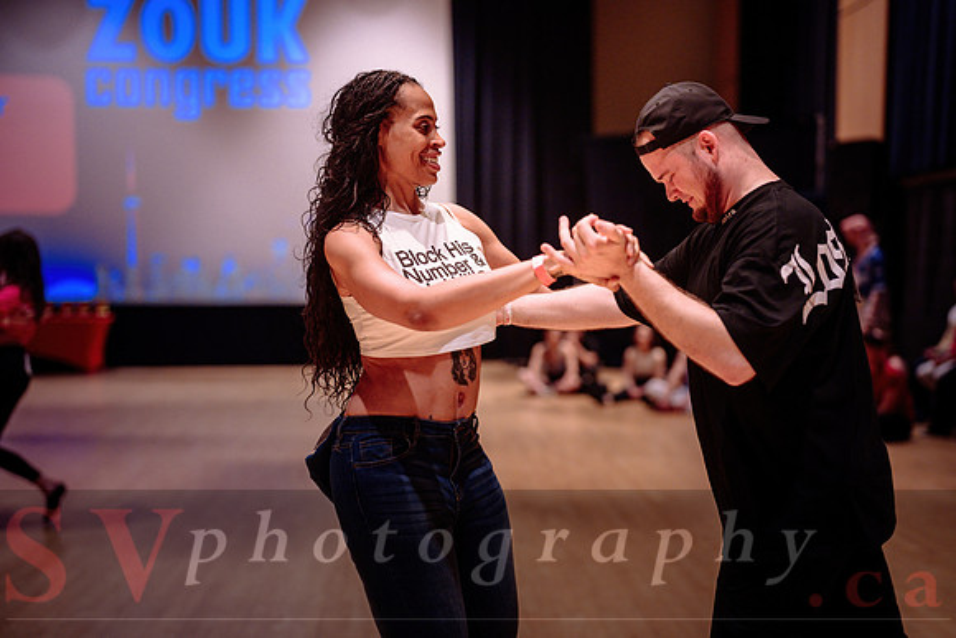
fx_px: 1390
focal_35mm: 52
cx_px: 491
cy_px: 319
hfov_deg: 37.9
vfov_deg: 25.8
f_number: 1.4
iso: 1600
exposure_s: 1/200
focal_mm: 50
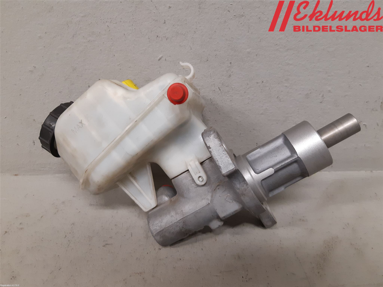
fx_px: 288
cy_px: 144
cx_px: 192
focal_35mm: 26
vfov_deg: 53.1
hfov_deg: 67.3
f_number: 1.7
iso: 160
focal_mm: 3.93
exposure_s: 1/50
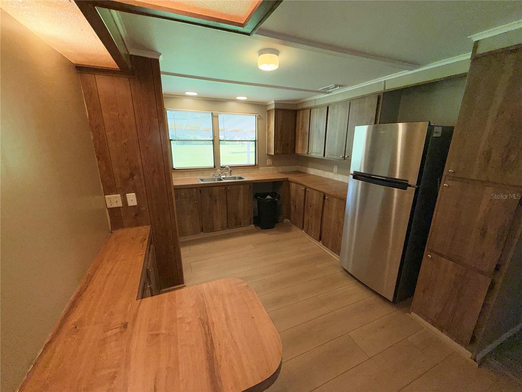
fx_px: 211
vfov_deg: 85.7
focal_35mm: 14
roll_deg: -0.4
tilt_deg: -15.4
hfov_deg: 102.1
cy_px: 196
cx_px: 261
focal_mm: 2.22
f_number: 2.2
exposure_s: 1/122
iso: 32
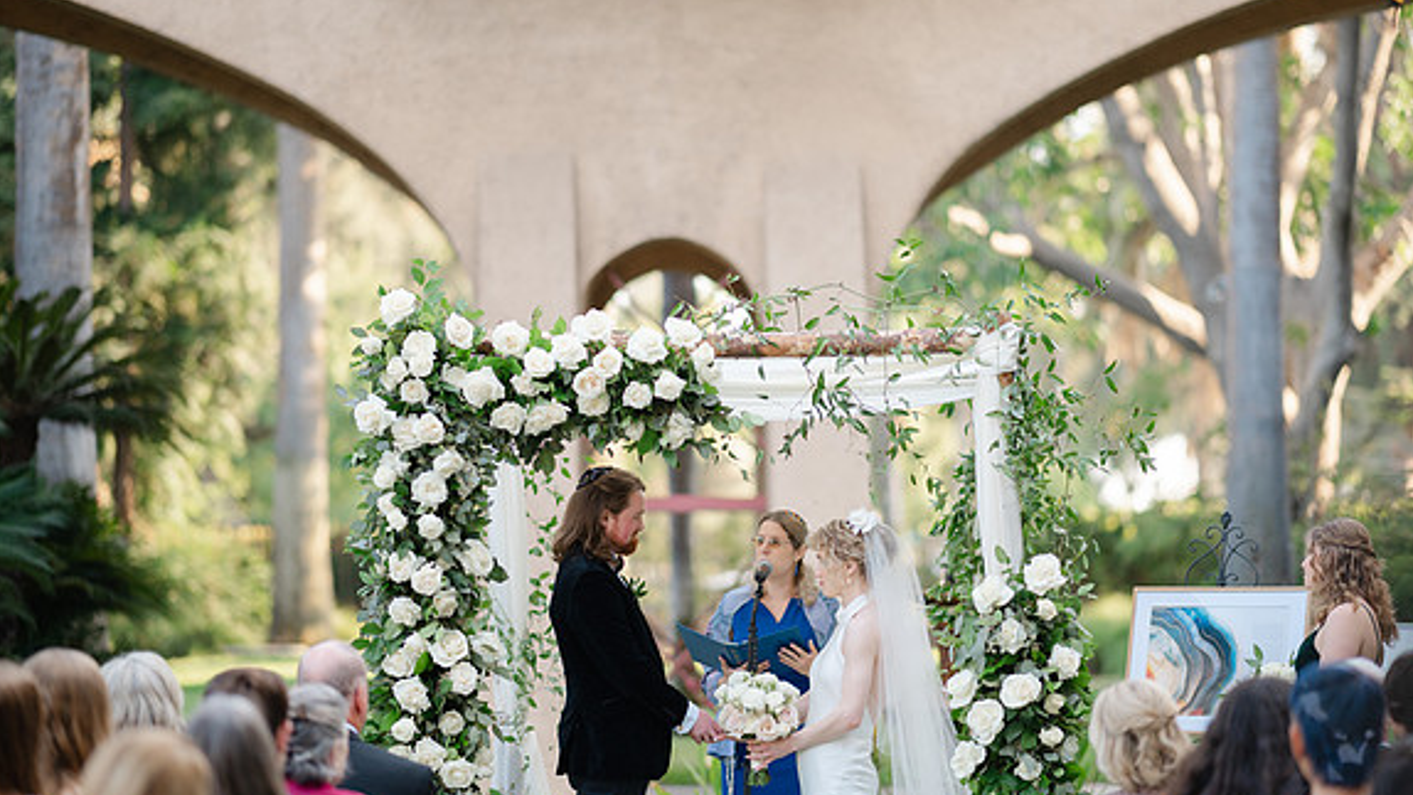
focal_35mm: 111
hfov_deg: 19.3
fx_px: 4159
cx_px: 709
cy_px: 401
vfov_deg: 10.9
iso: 100
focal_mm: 105
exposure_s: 1/640
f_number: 1.4
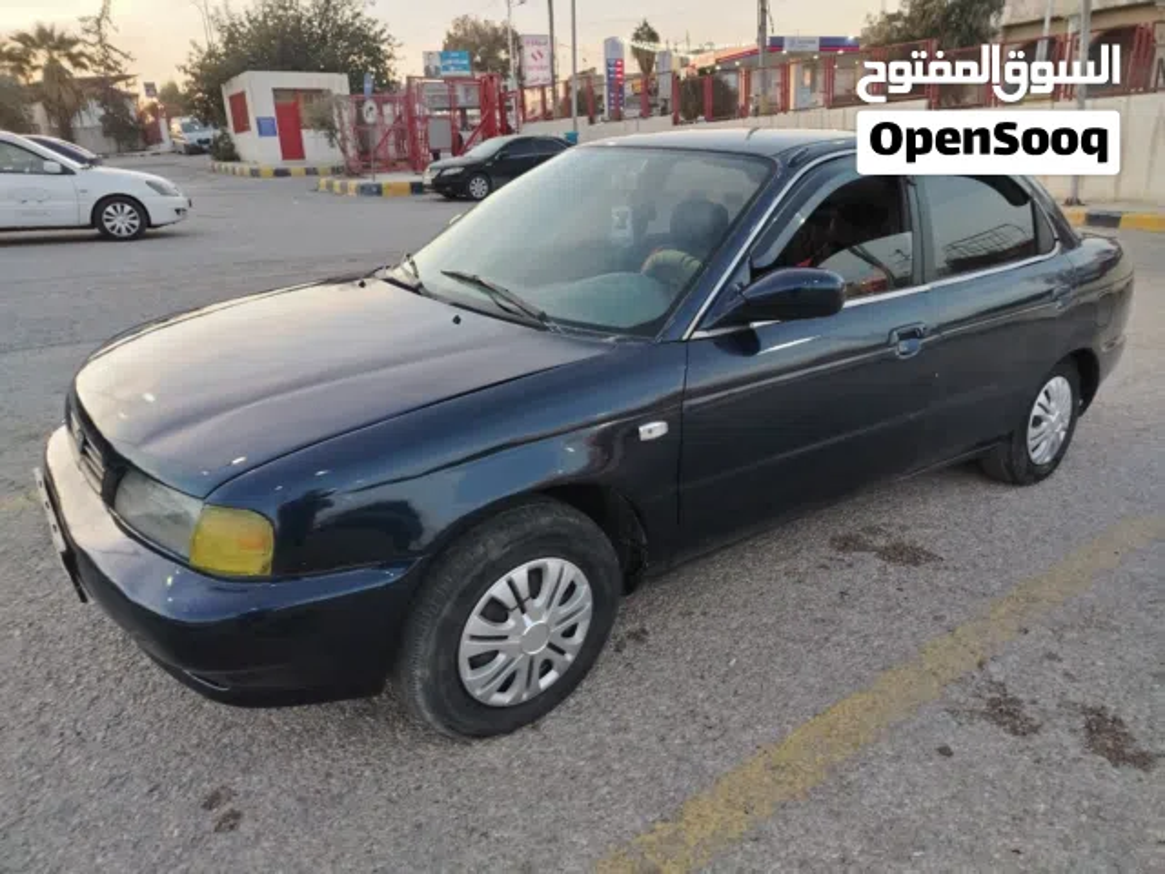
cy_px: 437
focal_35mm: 24
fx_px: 808
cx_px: 582
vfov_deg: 56.8
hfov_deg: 71.6
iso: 303
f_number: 1.75
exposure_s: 1/100
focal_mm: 5.25
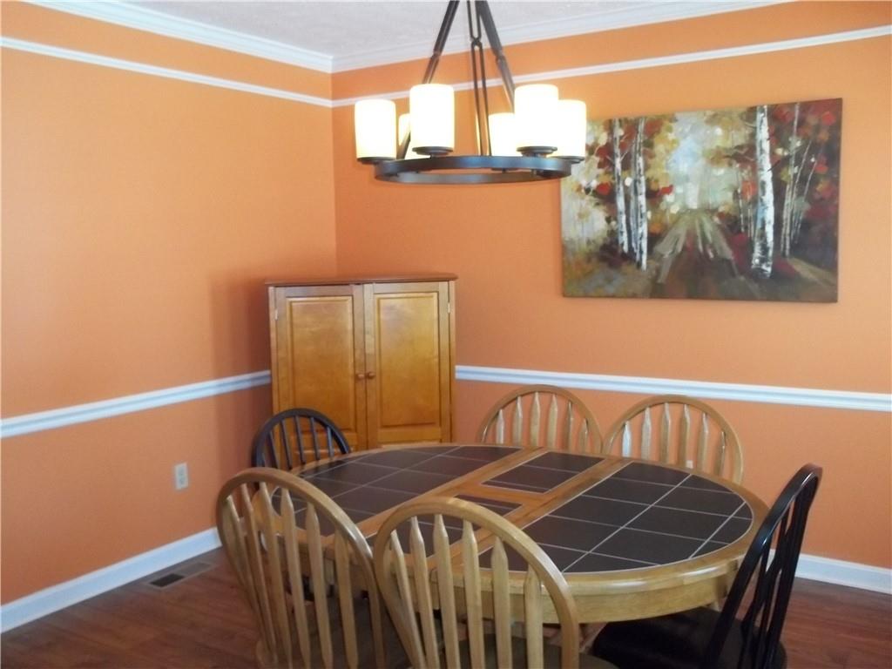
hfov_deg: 55.4
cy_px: 334
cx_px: 446
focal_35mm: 33
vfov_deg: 42.9
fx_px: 850
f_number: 3.3
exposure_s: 1/40
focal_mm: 5.9
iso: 320
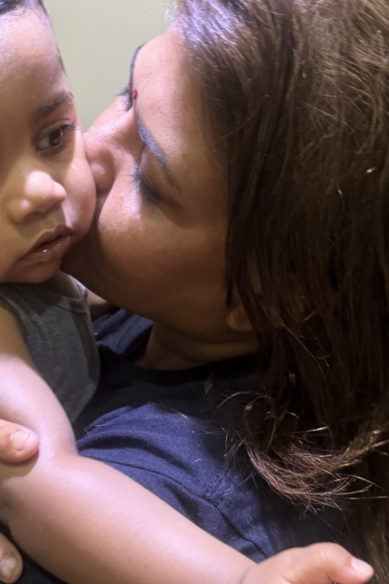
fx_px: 762
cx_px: 88
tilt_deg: -14.0
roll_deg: +1.9
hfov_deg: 28.1
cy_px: 318
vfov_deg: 41.9
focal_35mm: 47
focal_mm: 6.76
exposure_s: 1/50
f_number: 1.78
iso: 400
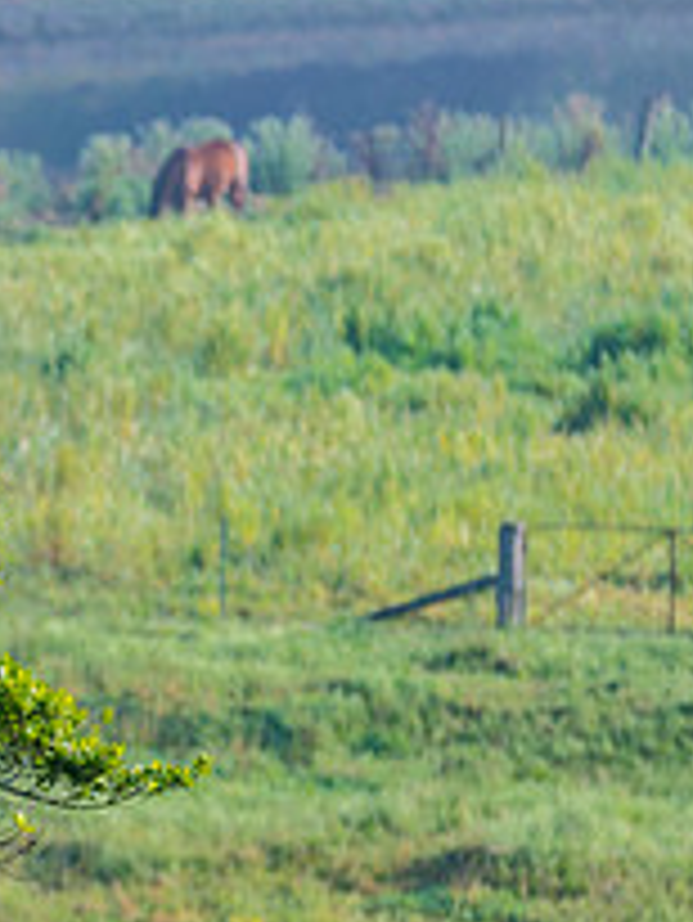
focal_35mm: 869
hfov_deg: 1.7
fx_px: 23172
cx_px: -302
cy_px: 587
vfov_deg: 2.3
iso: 200
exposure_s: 1/400
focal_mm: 320
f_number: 6.3
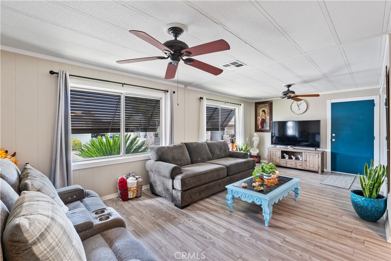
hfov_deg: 96.7
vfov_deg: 73.8
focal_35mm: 16
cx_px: 196
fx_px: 174
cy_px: 130
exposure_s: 1
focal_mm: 16
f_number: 7.1
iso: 250
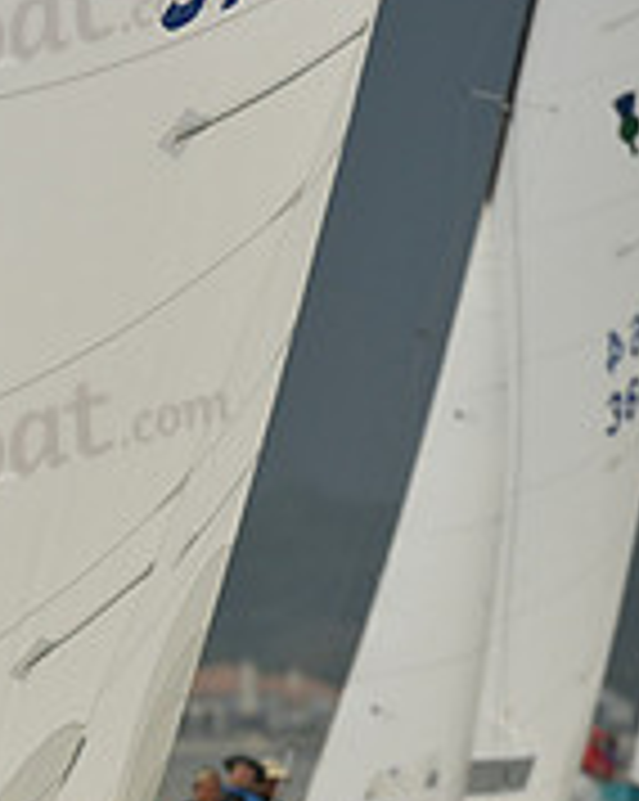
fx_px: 28961
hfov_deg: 1.3
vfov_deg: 1.6
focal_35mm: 1223
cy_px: 767
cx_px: -634
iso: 320
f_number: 8
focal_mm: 400
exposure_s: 1/800
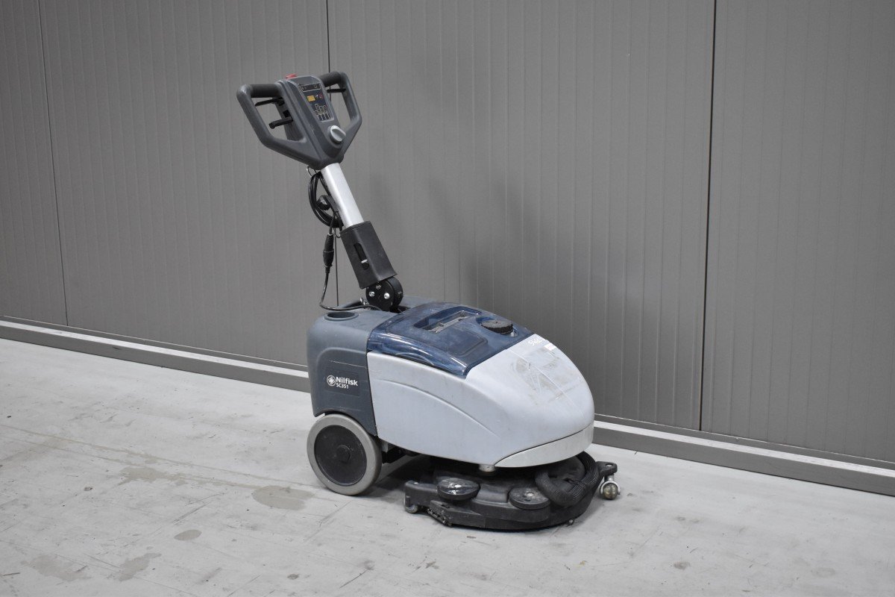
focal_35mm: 51
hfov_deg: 38.9
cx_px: 448
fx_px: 1268
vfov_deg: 26.5
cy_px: 298
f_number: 5
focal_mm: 34
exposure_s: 1/80
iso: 1600
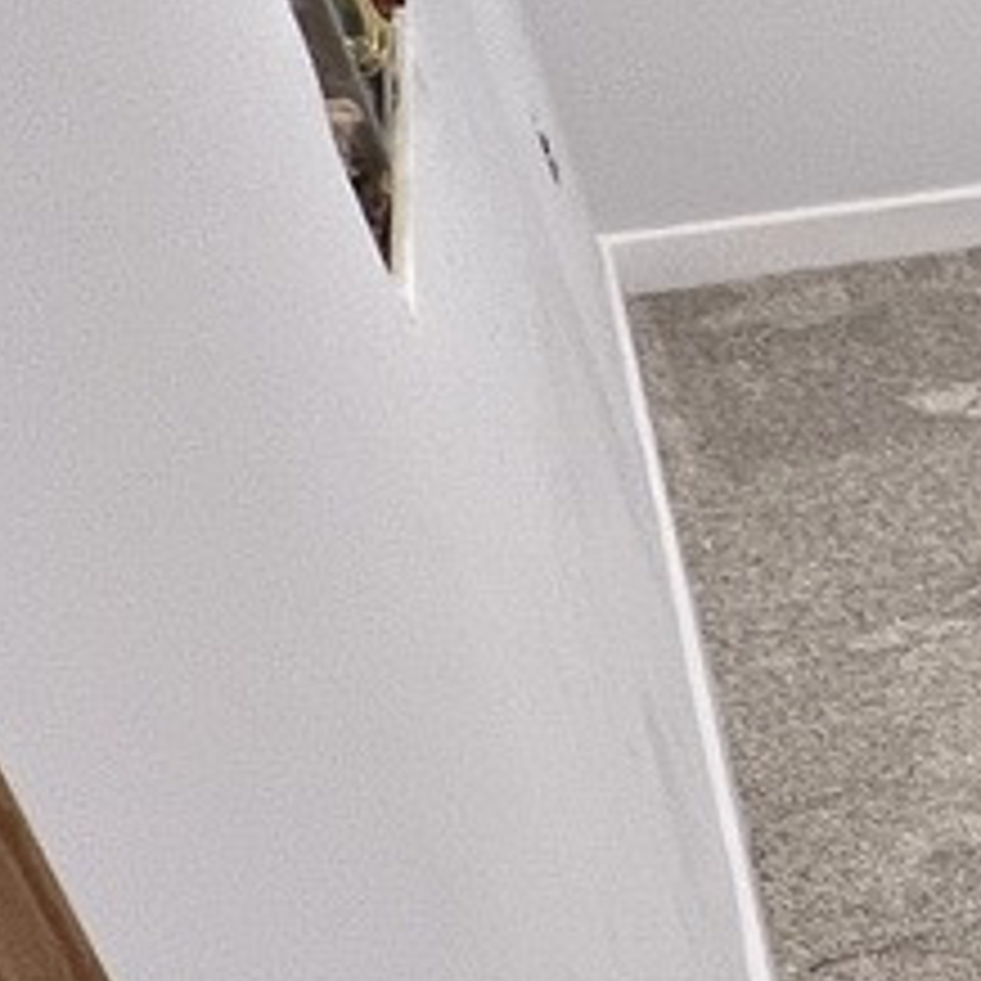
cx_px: 2637
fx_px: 2437
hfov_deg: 13.1
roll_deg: -3.8
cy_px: 698
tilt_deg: -30.5
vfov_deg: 22.6
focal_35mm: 76
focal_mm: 1.57
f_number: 1.8
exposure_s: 1/60
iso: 160
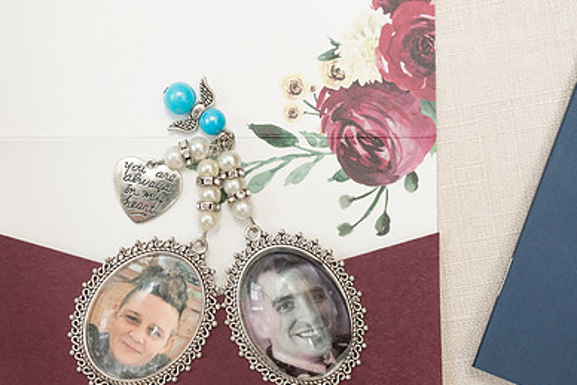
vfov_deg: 25.5
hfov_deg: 37.2
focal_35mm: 53
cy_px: 204
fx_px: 850
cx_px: 211
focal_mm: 35
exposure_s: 1/200
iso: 1600
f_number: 4
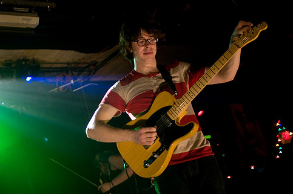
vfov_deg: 25.0
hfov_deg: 36.9
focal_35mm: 54
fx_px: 439
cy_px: 93
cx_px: 128
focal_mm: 30
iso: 800
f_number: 1.6
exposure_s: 1/60
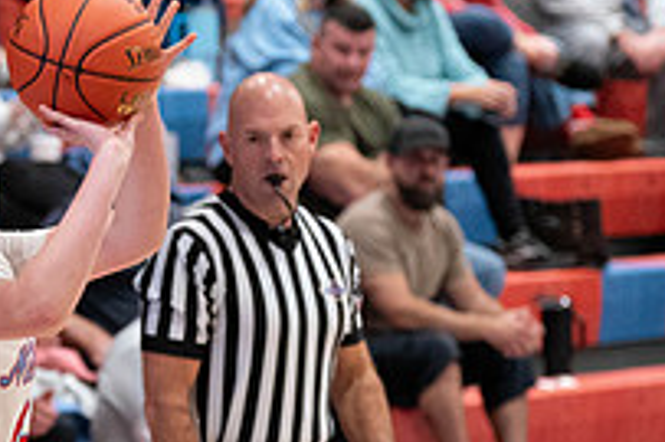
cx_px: 11
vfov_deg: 4.0
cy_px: 429
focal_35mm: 342
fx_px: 6312
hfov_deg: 6.0
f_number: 2.8
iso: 5000
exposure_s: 1/1000
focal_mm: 107
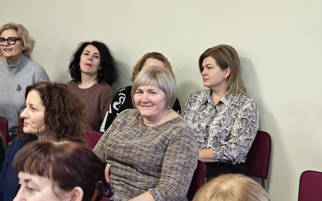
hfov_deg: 25.8
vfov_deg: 16.3
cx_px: 160
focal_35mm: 80
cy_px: 106
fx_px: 702
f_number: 2
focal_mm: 7.06
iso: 250
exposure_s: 1/33.9
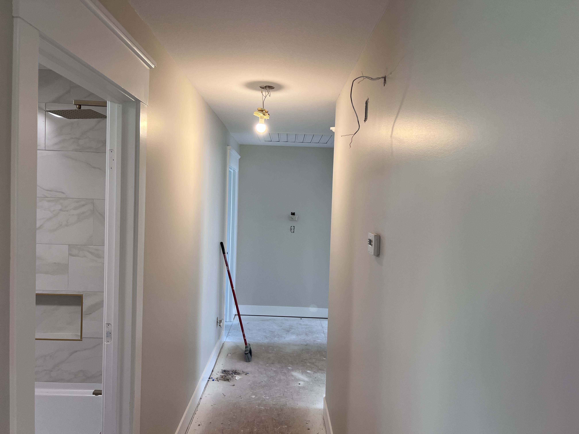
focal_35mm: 26
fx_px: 435
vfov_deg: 53.1
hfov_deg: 67.3
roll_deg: -1.5
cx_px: 290
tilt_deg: -1.3
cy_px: 217
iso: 64
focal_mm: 5.7
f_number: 1.5
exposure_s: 1/60
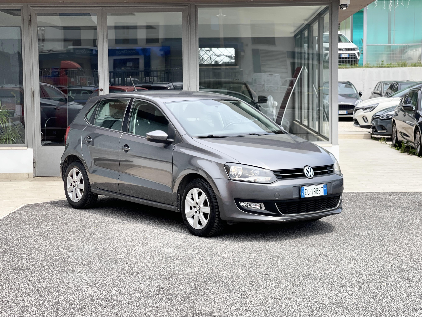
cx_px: 211
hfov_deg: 30.3
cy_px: 158
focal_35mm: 64
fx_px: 780
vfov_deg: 22.9
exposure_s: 1/827
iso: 32
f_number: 2.2
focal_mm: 7.5
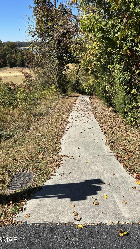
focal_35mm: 29
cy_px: 124
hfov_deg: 39.9
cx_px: 87
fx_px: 191
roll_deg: -0.8
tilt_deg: -25.5
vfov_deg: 66.1
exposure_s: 1/2778
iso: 50
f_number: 1.6
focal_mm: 5.96
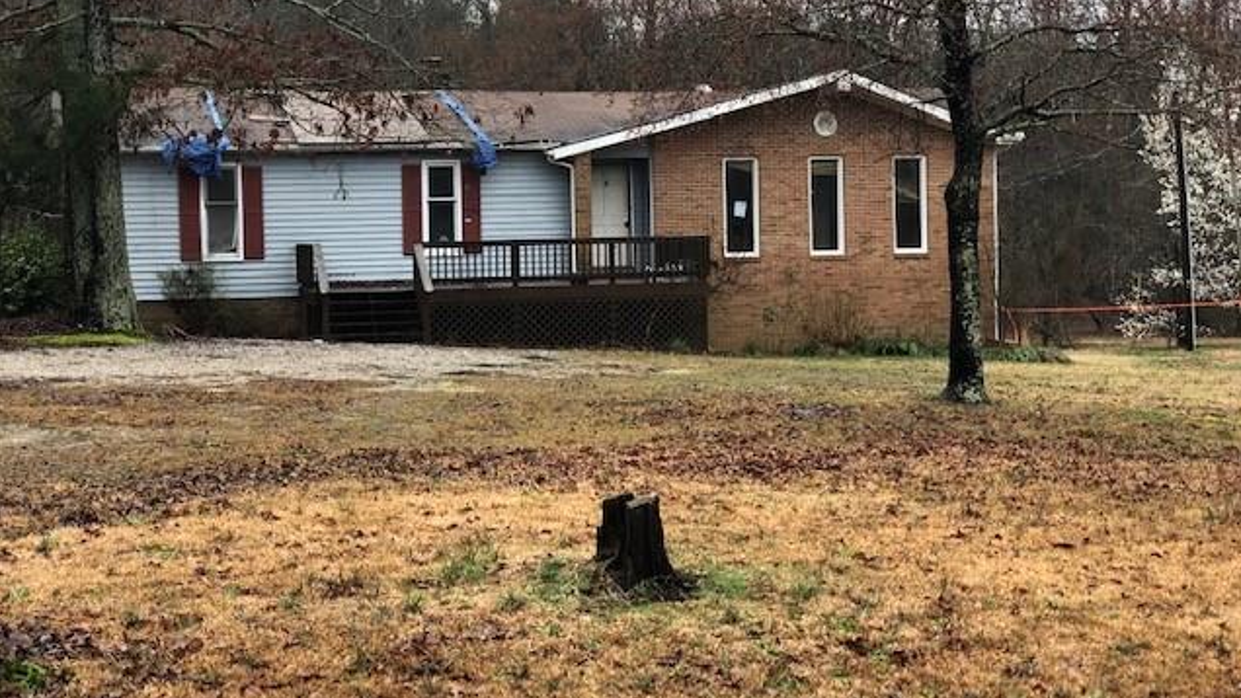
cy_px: 275
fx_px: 1876
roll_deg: +1.4
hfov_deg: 36.6
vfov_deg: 21.1
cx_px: 620
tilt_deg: -1.5
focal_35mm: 57
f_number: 2.4
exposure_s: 1/60
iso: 32
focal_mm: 6
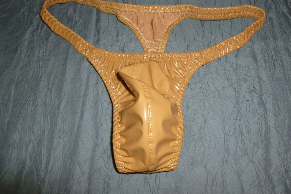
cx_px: 154
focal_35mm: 31
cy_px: 81
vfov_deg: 42.2
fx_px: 251
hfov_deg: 60.2
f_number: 3.3
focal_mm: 5
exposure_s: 1/60
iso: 320
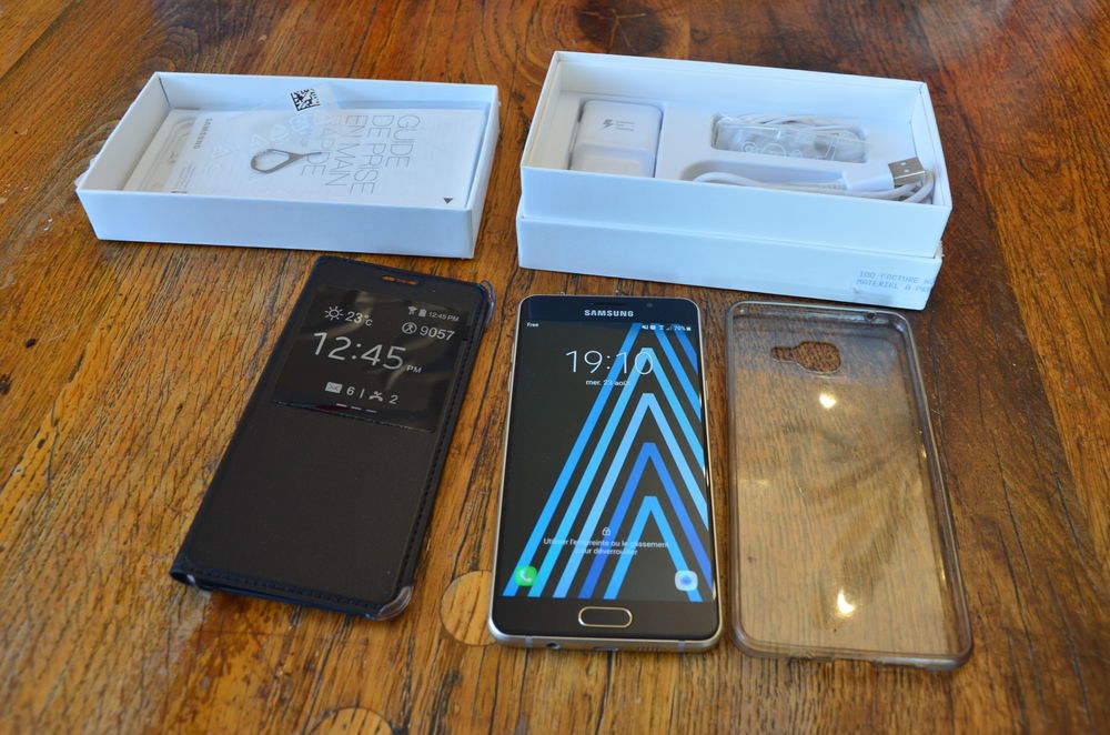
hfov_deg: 59.6
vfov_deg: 41.5
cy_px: 368
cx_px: 555
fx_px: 969
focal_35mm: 32
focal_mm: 21
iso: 640
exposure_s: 1/15
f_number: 8
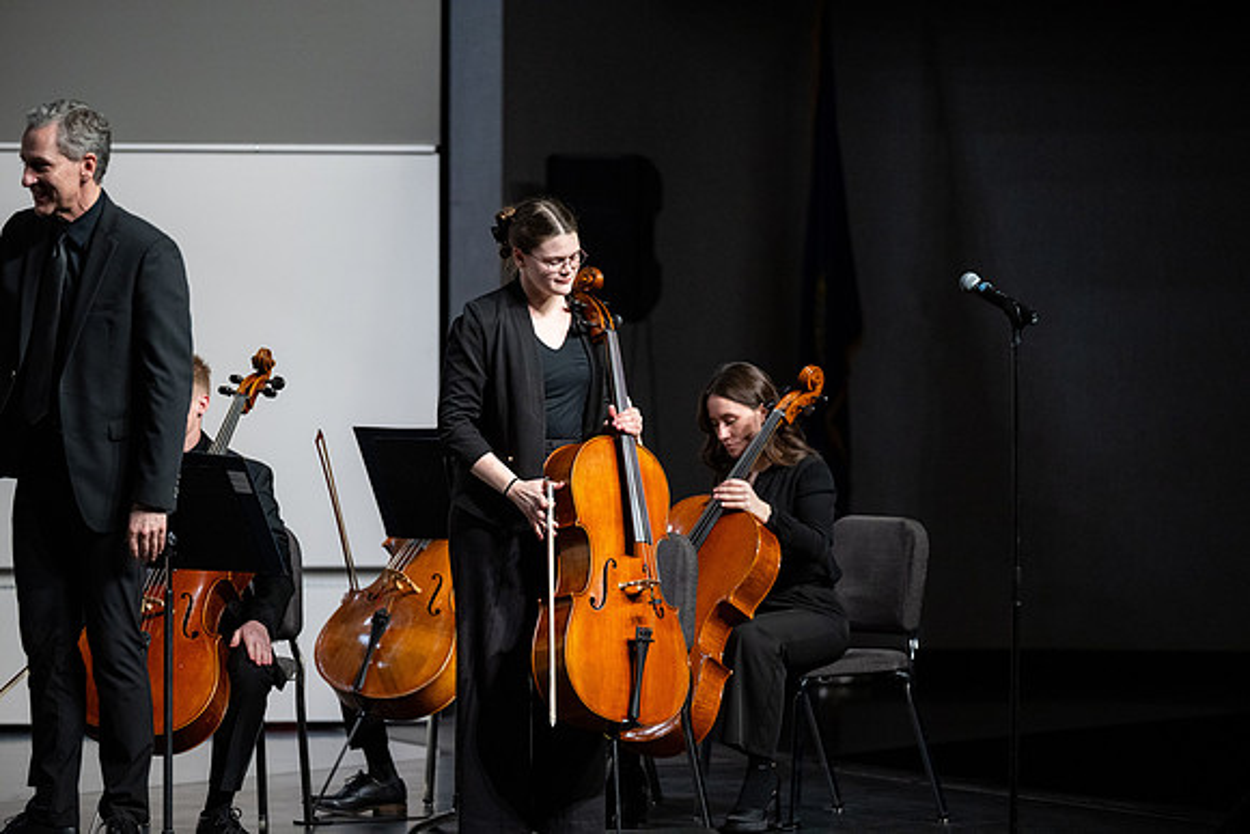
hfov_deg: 10.3
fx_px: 6946
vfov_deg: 6.9
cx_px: 625
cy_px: 417
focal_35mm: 200
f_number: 2.8
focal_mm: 200
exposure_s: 1/400
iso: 1600
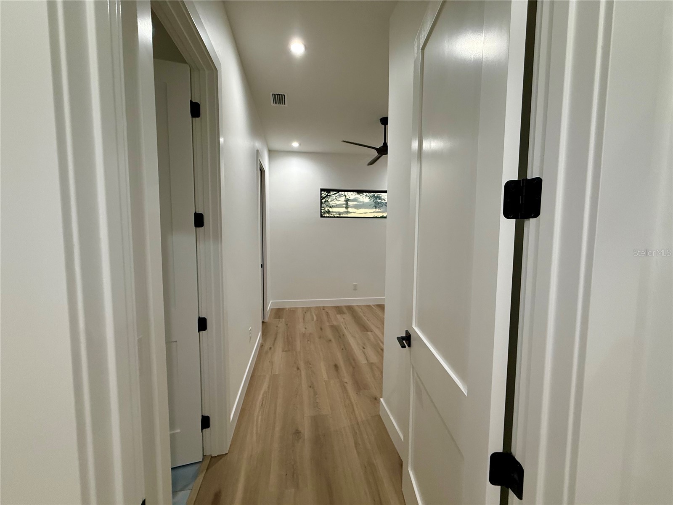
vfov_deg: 85.7
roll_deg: -0.5
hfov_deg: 102.1
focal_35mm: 14
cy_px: 252
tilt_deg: -4.3
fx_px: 272
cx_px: 336
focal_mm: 2.22
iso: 320
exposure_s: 1/120
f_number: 2.2
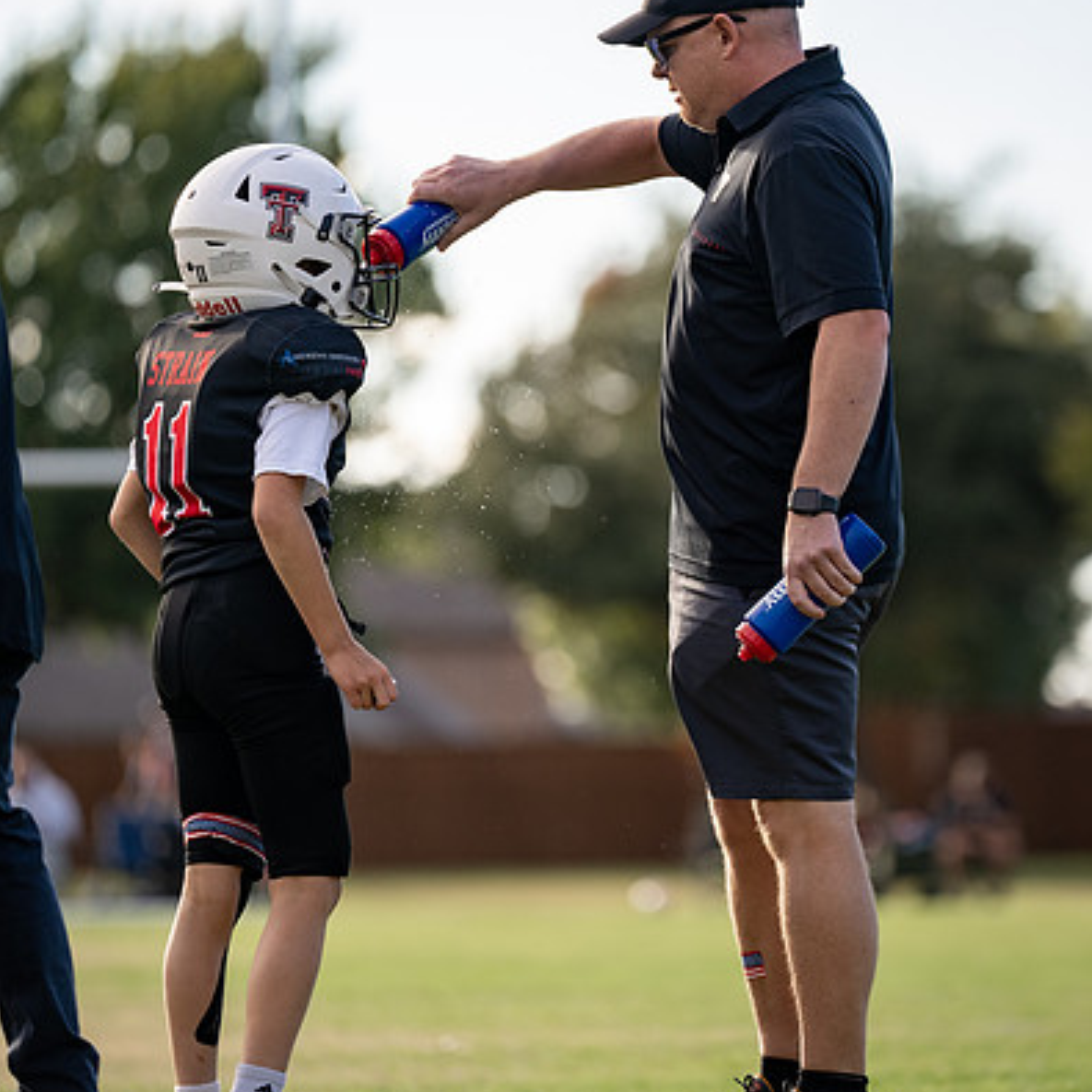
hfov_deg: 5.0
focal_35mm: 347
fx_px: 12385
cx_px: 725
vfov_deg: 5.0
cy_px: 444
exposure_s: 1/1250
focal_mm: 200
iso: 160
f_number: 2.8
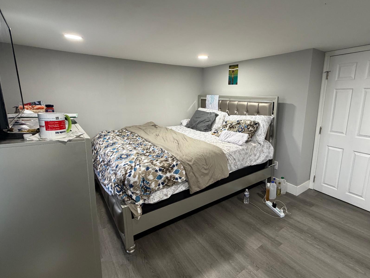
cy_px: 138
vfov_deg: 71.6
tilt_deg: -13.0
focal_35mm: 18
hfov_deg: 87.0
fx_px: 192
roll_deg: -0.3
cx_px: 215
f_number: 2.2
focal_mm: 2.22
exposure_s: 1/71
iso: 320
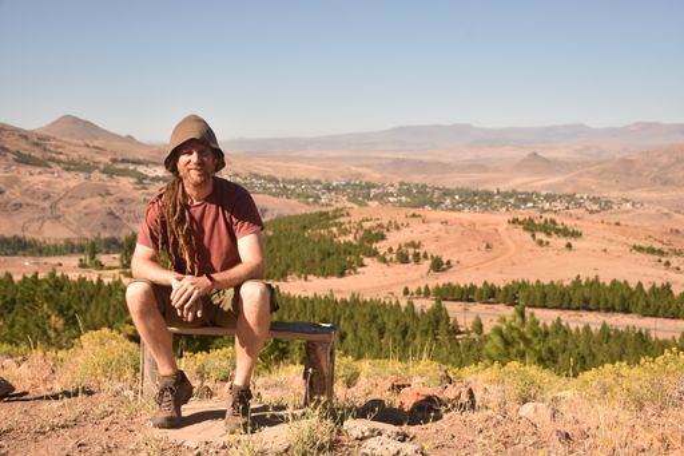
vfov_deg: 26.5
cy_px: 228
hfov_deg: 38.9
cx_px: 342
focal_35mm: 51
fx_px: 969
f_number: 6.3
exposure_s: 1/800
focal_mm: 34
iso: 160
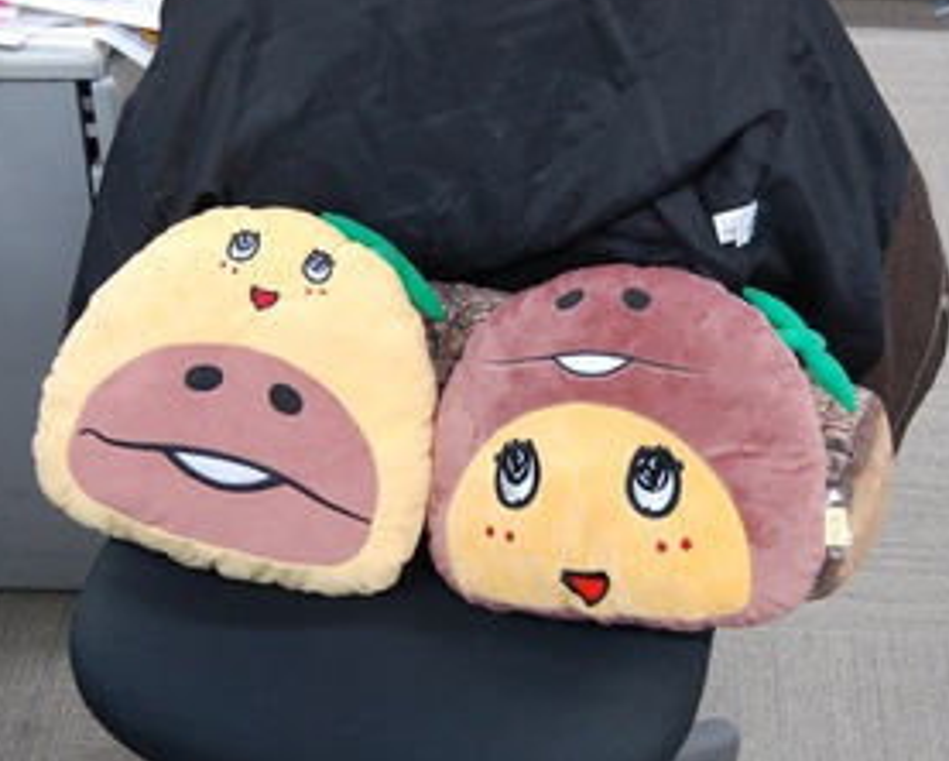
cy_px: 399
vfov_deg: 22.2
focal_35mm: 69
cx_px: 442
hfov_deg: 27.5
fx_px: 1939
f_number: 4.5
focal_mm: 34
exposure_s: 1/40
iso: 800
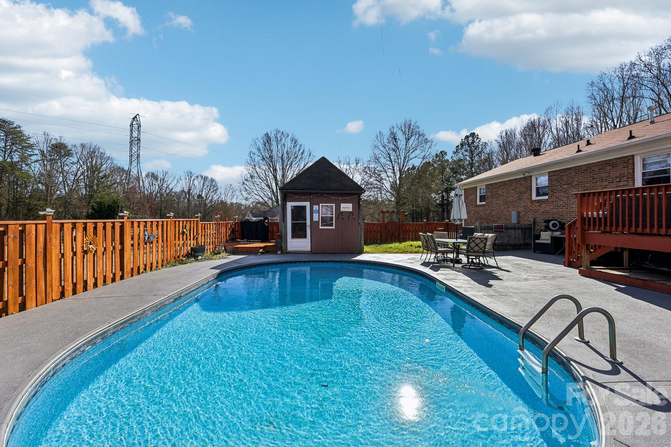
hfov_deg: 104.3
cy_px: 224
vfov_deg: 81.2
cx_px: 336
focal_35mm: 14
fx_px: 261
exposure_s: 1/1250
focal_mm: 14
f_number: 8
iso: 200
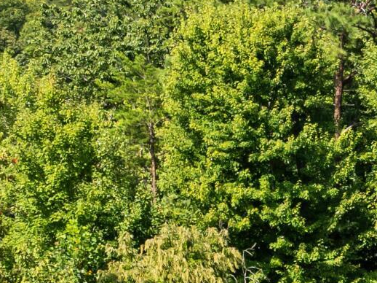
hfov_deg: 13.0
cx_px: 654
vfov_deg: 10.5
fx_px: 1513
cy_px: 310
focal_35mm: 139
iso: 100
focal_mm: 12.29
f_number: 2.8
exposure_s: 1/40
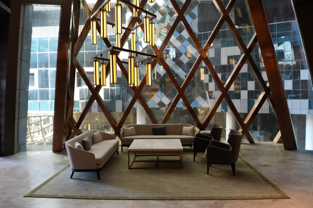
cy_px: 104
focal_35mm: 28
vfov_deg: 46.4
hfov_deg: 65.5
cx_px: 156
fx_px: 243
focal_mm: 28
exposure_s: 1/30
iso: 100
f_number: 2
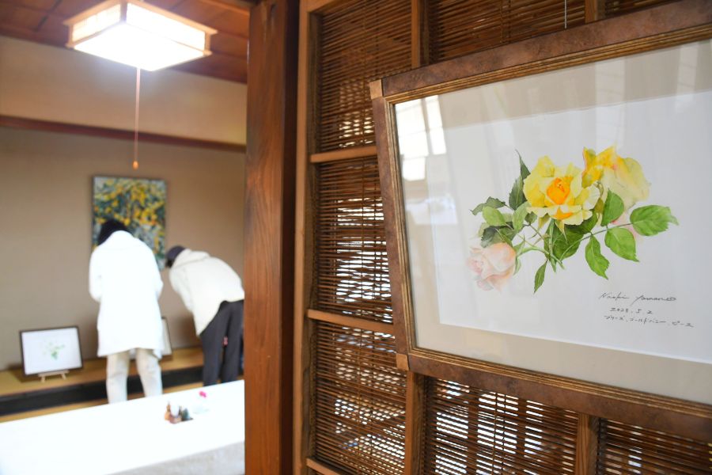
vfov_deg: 47.9
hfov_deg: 67.4
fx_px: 534
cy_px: 238
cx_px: 356
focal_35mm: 27
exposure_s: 1/30
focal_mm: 18
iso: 1100
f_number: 5
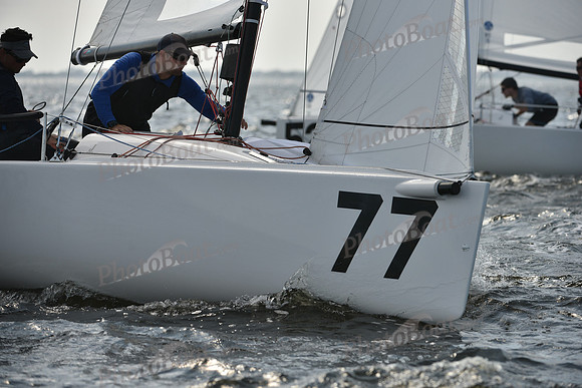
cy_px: 194
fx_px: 3557
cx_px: 291
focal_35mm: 220
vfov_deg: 6.2
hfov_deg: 9.4
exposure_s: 1/2000
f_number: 5.6
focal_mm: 220
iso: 250
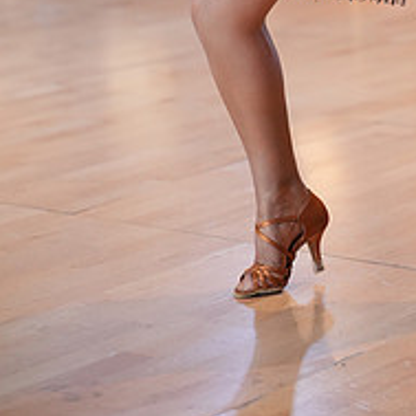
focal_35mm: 162
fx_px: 2203
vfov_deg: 10.5
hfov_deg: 10.7
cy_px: -167
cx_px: 371
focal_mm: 62
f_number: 2
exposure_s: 1/500
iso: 2500
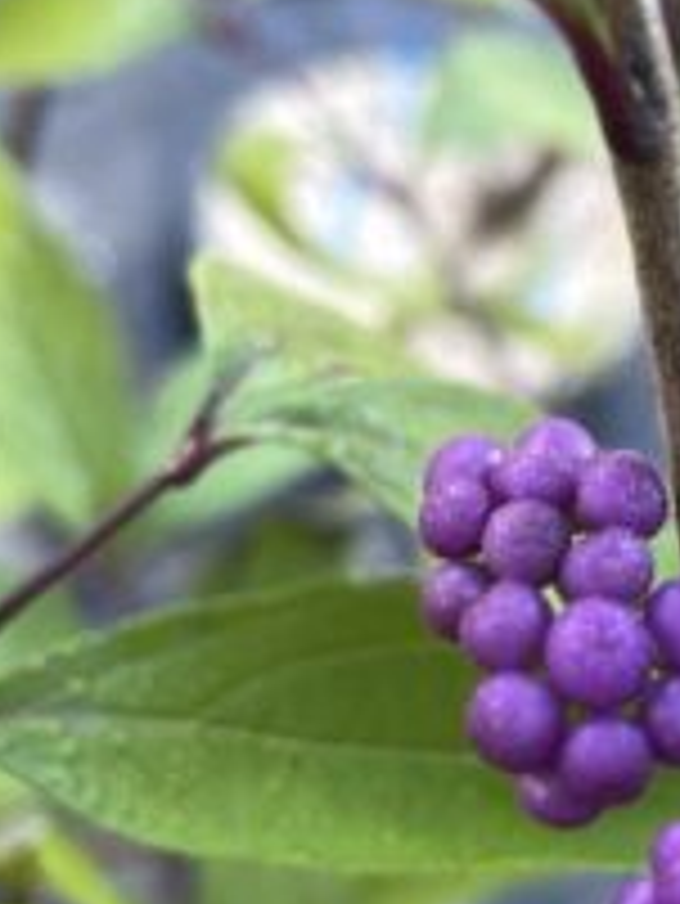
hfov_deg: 20.7
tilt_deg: -54.8
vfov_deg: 28.1
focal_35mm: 69
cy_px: 497
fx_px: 1805
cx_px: 657
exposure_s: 1/121
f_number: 1.6
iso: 80
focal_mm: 4.2
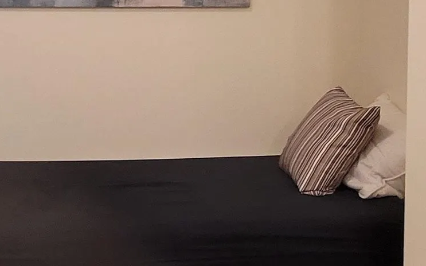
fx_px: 662
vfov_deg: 22.4
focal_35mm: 57
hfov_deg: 35.6
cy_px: 46
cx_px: 178
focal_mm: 1.74
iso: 400
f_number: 2.2
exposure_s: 1/30
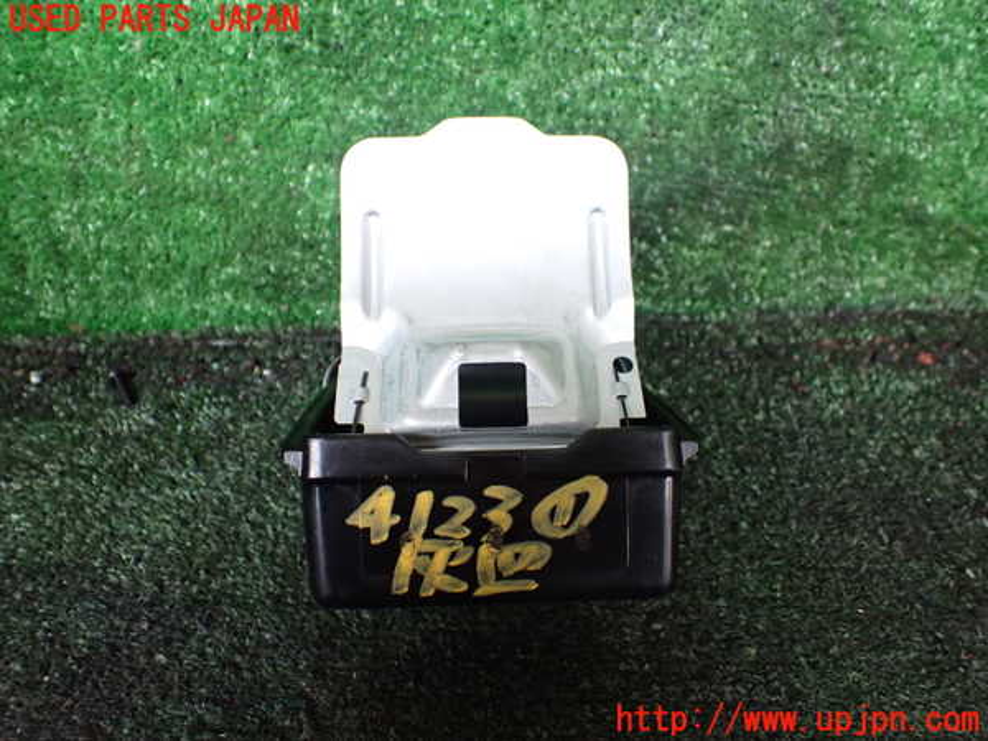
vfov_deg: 46.8
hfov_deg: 60.0
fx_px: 856
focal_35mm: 30
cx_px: 494
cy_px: 370
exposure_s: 1/80
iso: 800
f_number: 2.3
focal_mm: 5.4
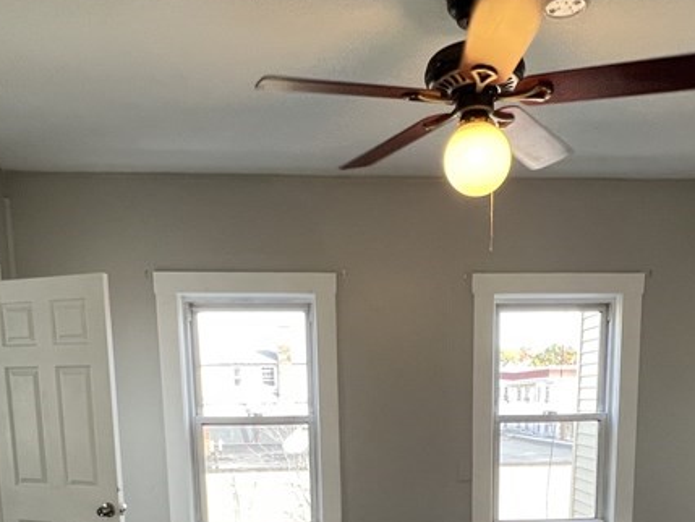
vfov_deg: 41.0
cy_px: 494
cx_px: 390
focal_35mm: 31
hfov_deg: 58.2
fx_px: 623
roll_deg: +1.7
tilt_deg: -9.4
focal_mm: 1.57
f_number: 1.8
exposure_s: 1/120
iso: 100
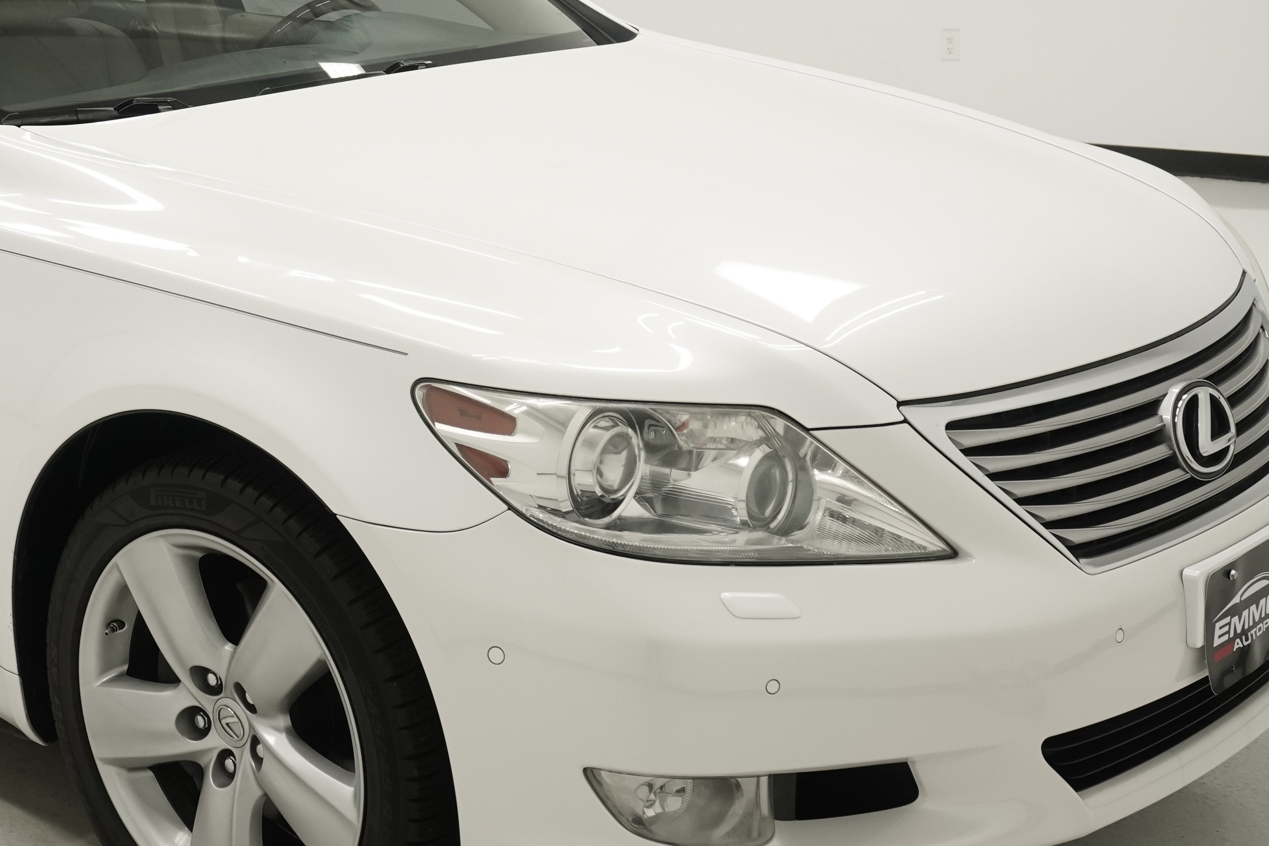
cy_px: 378
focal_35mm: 61
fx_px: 2151
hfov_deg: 31.9
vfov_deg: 22.3
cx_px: 241
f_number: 5.6
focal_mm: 23
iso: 500
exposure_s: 1/200
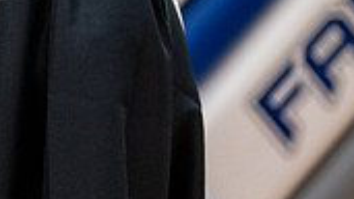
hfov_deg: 7.0
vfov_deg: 4.0
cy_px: -162
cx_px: -235
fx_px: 2833
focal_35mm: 302
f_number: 2.8
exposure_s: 1/250
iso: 2000
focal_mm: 62
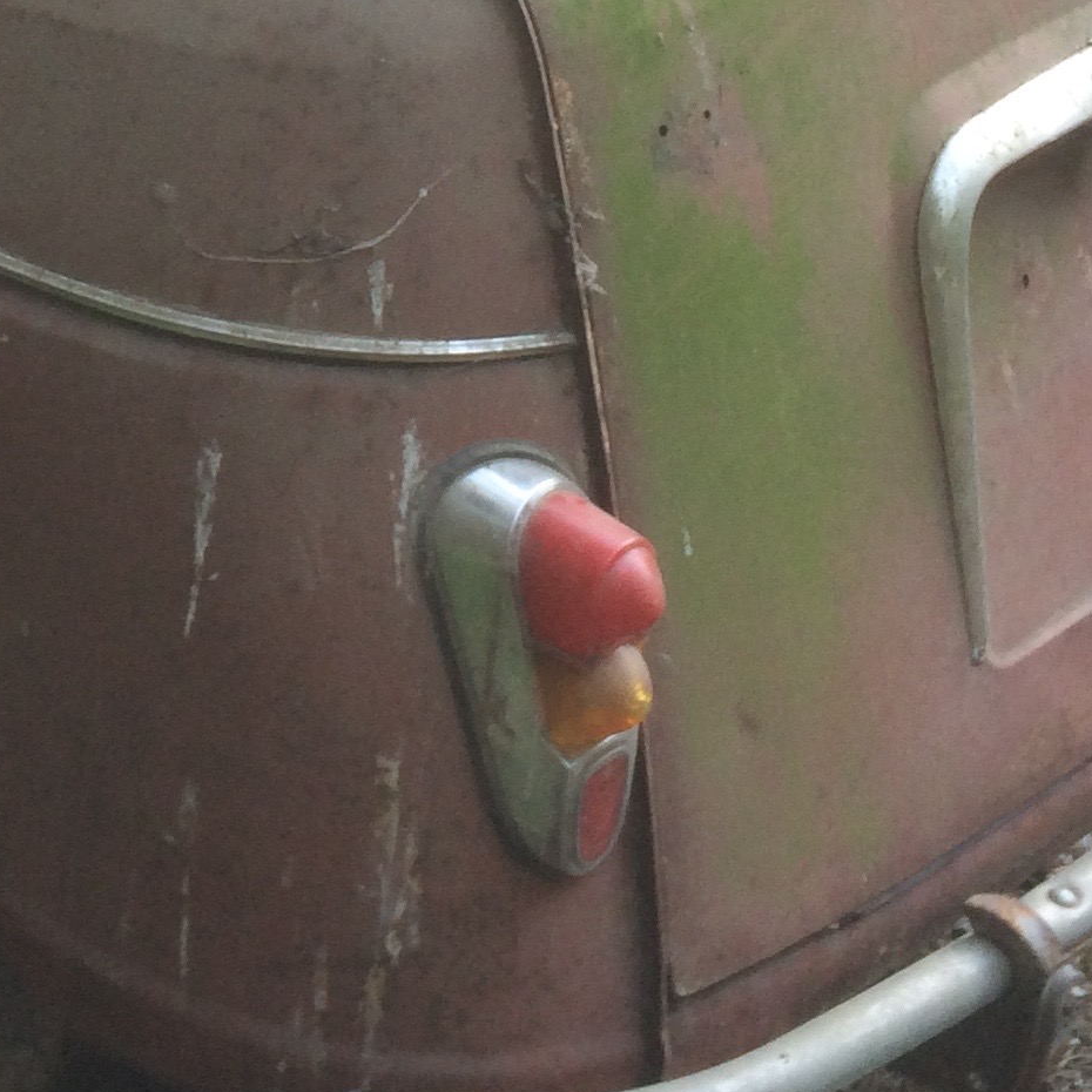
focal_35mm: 90
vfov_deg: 18.6
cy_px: -76
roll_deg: -7.7
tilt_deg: -20.6
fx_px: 3212
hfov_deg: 18.7
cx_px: -52
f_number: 2.2
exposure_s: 1/50
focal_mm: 4.15
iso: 50
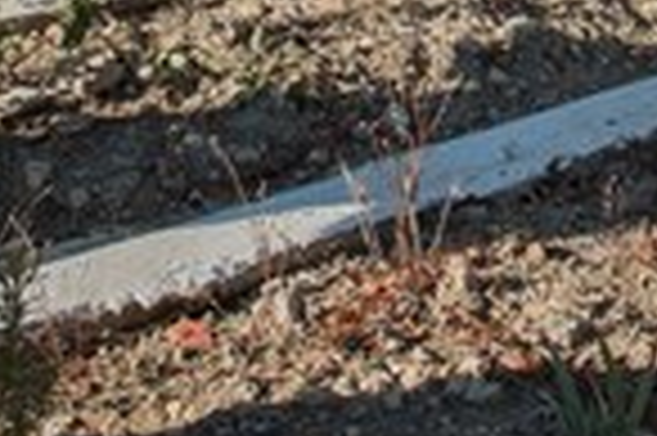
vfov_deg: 10.4
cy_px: -375
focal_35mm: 123
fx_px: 2242
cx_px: 490
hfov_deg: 16.6
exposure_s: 1/800
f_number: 10
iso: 320
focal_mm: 28
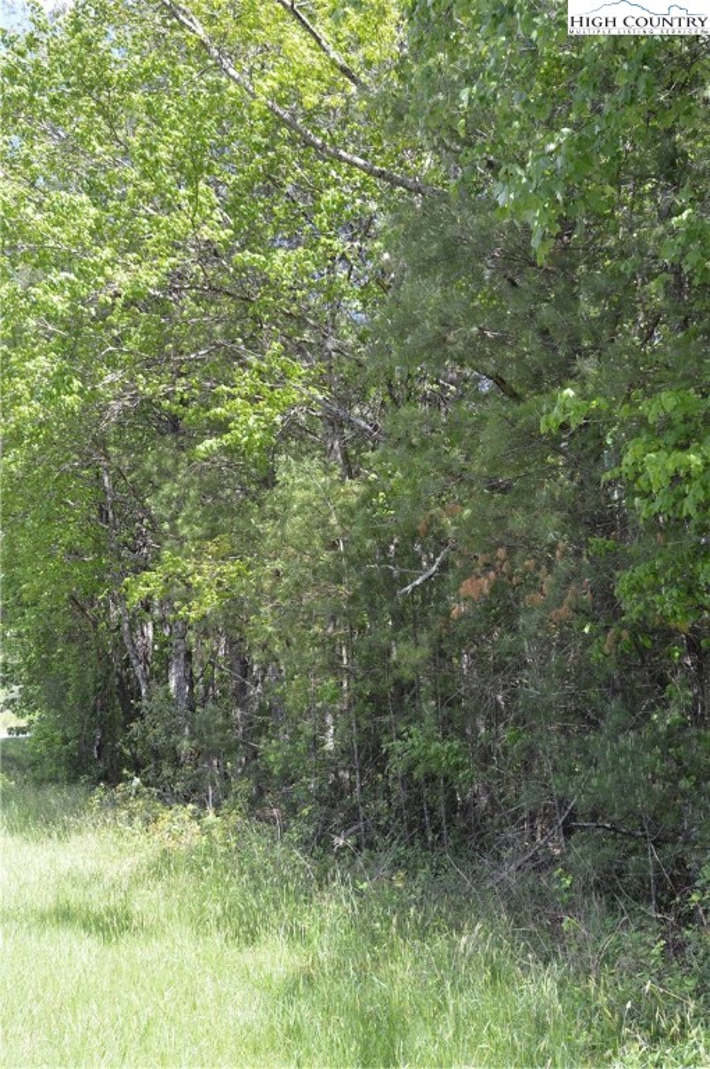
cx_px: 355
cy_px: 534
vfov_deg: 49.6
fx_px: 1157
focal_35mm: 39
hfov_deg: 34.1
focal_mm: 26
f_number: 5.6
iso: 180
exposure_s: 1/125
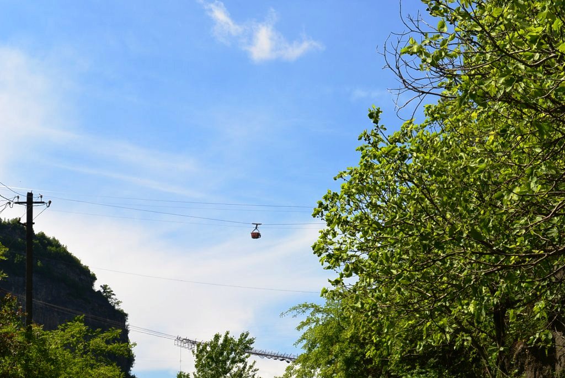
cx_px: 282
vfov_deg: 18.5
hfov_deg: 27.3
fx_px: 1163
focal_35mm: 74
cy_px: 189
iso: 100
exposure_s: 1/500
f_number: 5.6
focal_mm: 27.5
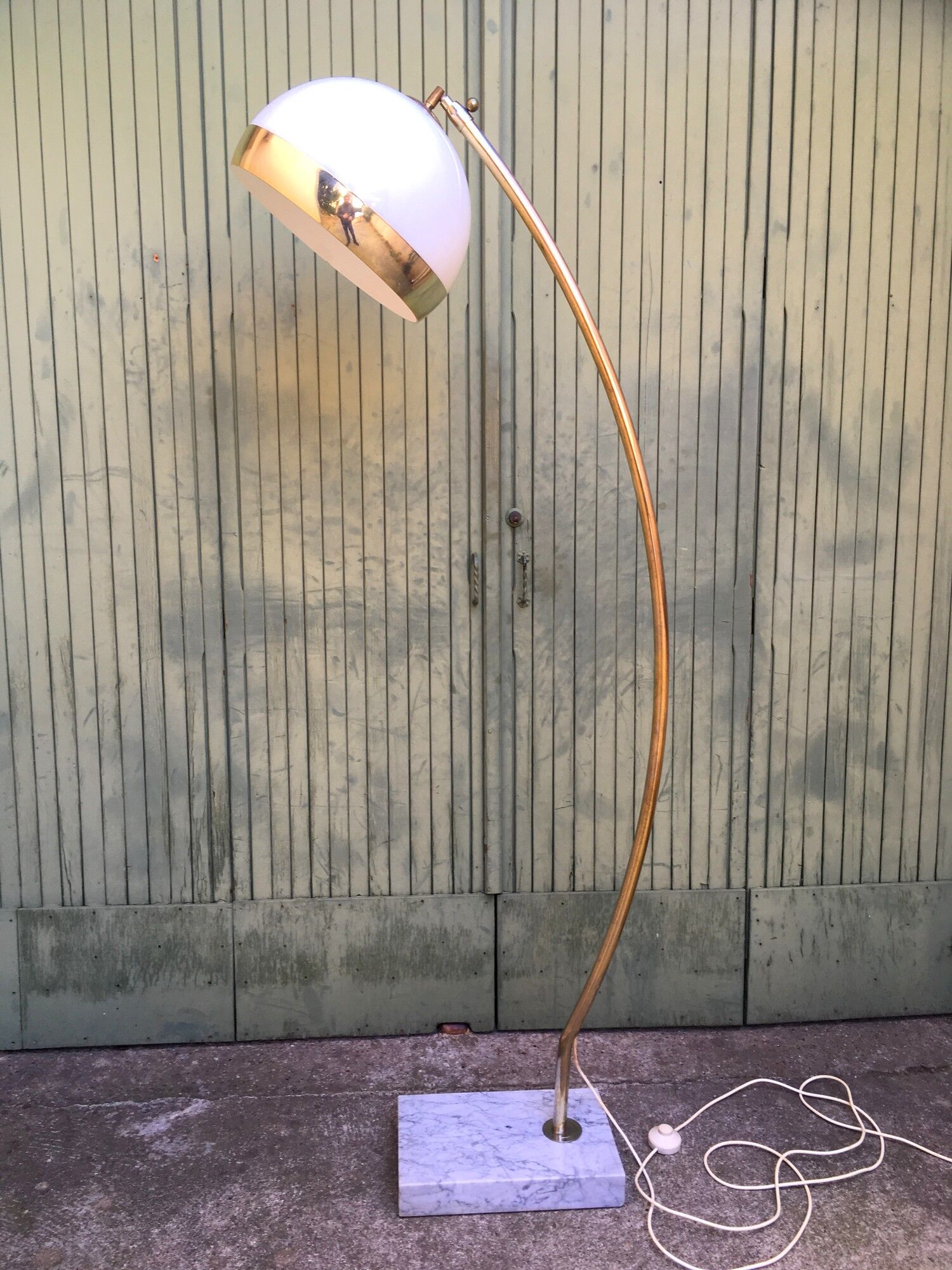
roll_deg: +0.5
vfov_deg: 61.7
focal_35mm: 29
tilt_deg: -8.9
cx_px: 476
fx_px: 1063
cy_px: 635
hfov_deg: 48.2
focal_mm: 4.15
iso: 25
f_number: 2.2
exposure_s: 1/50
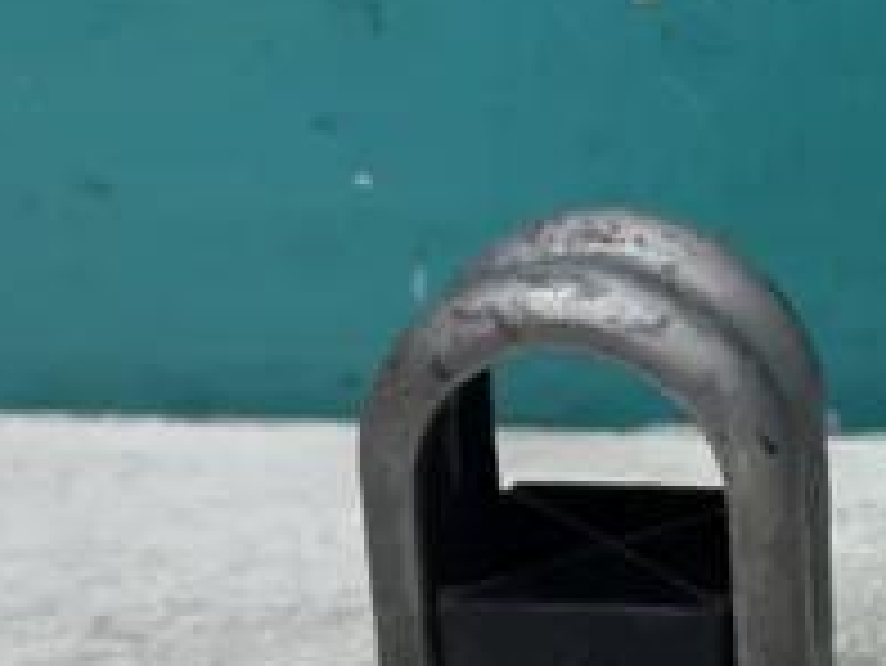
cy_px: 616
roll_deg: -0.1
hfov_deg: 23.4
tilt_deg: -26.0
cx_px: 985
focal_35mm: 78
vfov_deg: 18.6
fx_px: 1998
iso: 100
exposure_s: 1/100
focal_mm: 6.76
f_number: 1.78
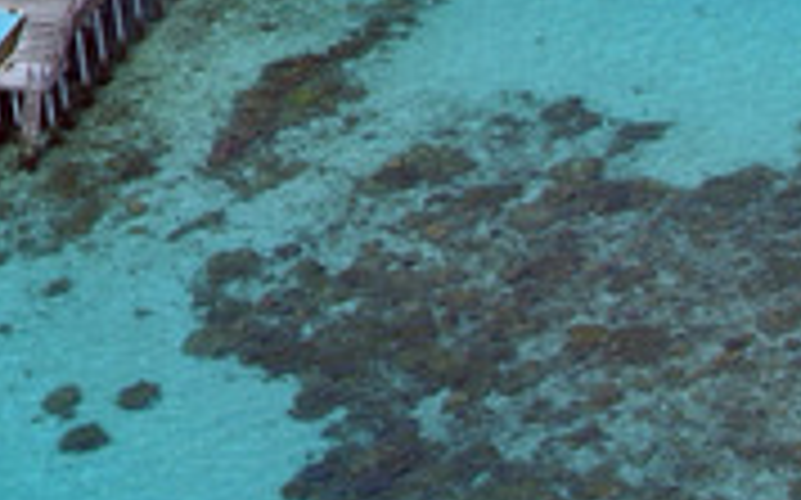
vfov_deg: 3.8
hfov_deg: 6.0
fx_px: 7505
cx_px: -796
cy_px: -291
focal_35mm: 344
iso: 160
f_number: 13
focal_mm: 50
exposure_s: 1/250
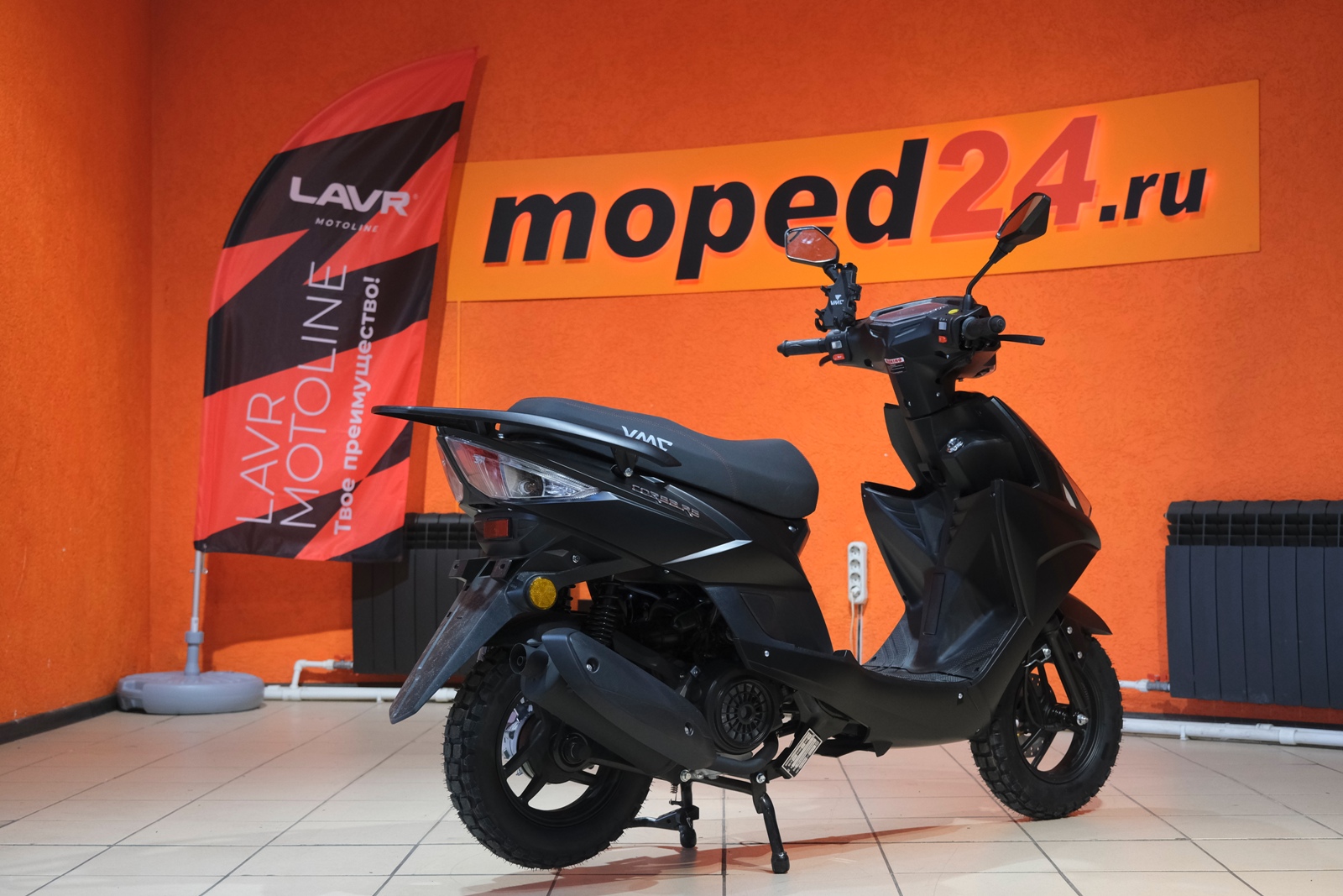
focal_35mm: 49
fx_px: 1828
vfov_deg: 27.5
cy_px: 448
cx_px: 672
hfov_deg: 40.3
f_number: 4
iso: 1600
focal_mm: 32.5
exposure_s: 1/100
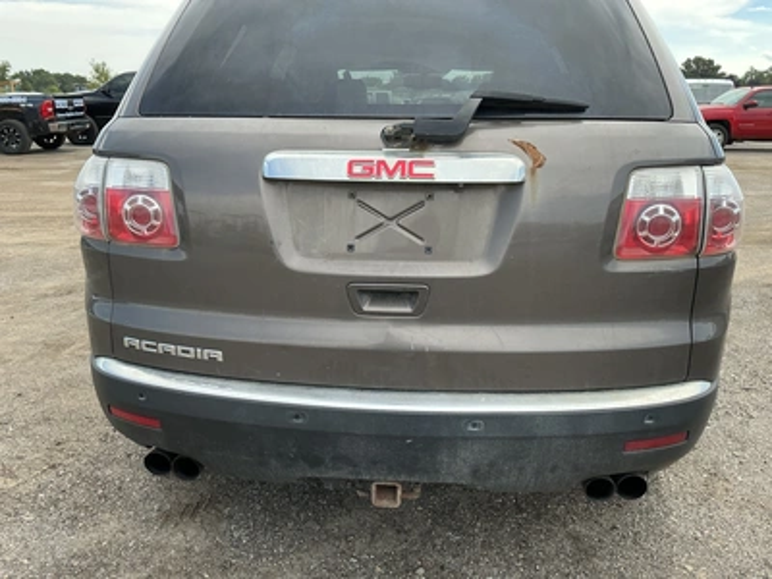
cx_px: 386
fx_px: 624
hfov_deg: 63.4
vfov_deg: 49.7
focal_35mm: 28
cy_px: 290
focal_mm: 3
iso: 25
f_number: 1.8
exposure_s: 1/450
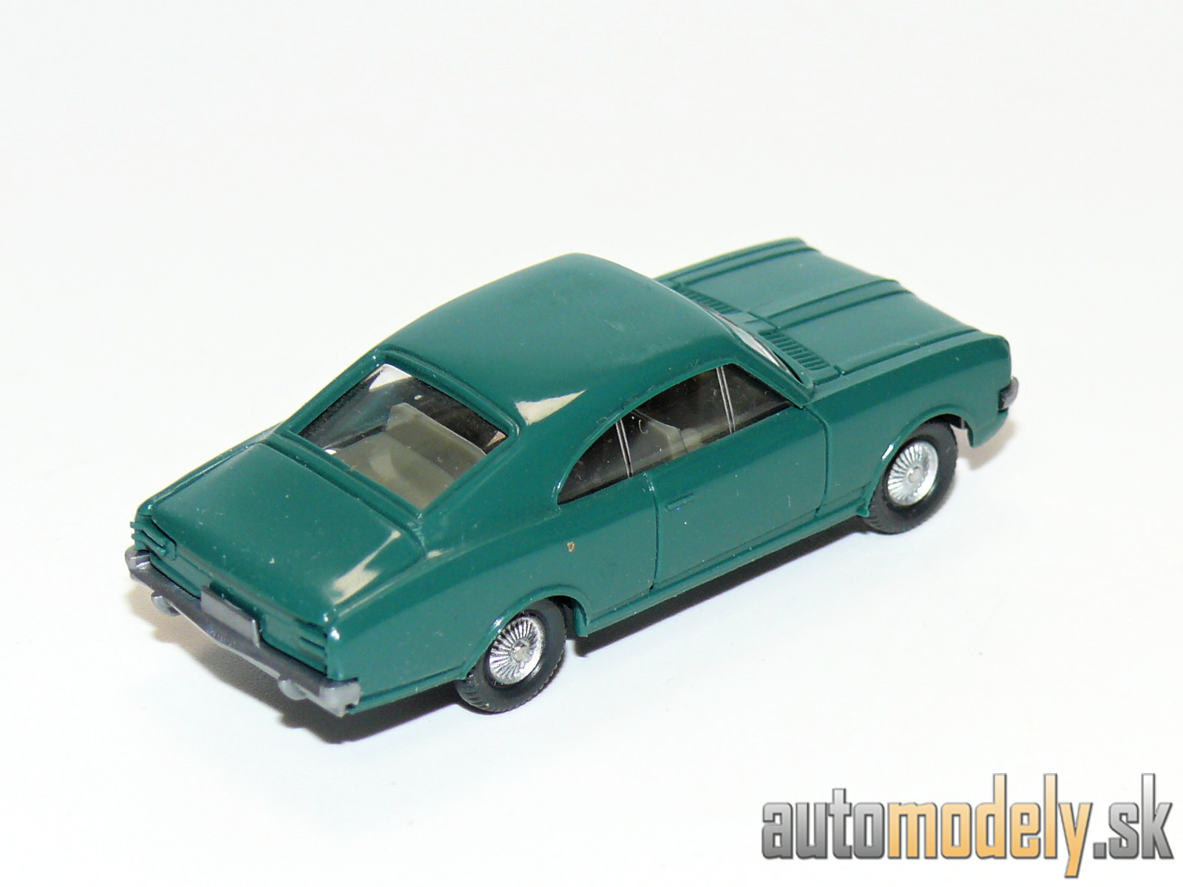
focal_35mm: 144
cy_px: 444
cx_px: 592
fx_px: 4921
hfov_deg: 13.7
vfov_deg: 10.3
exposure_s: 1/30
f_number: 4
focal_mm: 17.2
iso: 100
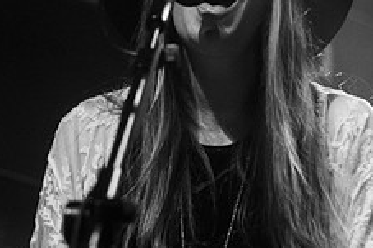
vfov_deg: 4.0
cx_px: 125
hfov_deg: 6.0
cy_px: 65
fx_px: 3572
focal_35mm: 345
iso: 2500
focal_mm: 135
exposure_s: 1/160
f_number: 3.2
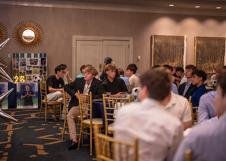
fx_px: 339
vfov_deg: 26.8
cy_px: 80
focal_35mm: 53
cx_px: 113
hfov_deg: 36.9
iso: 1000
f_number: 1.2
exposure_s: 1/500
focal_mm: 50
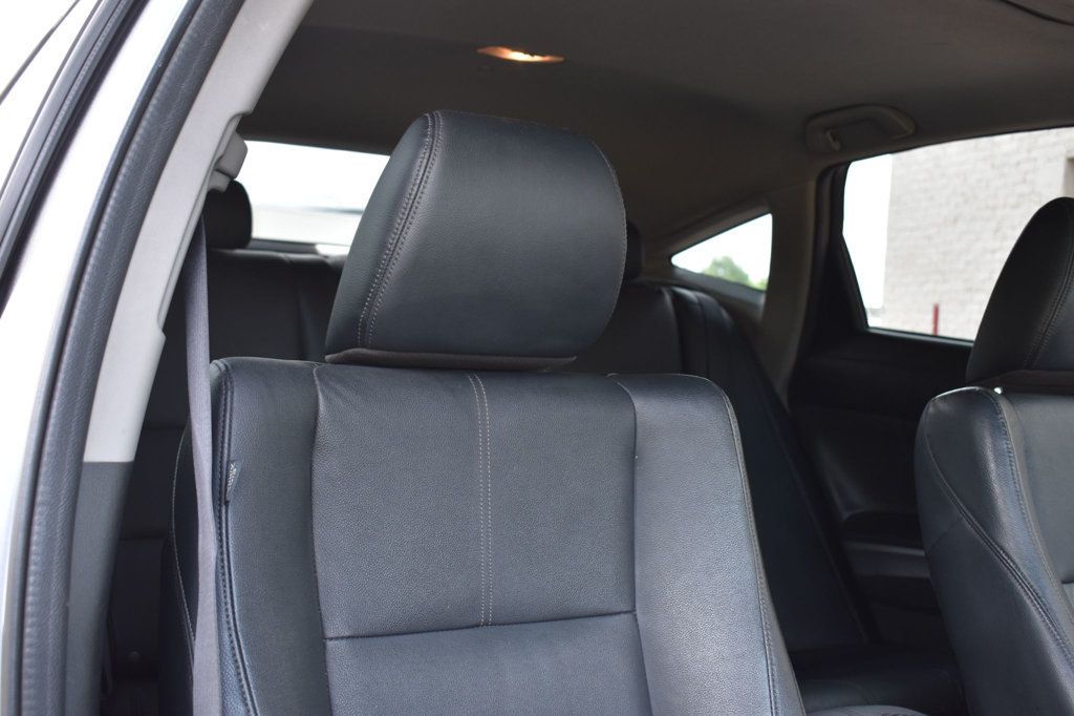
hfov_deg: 46.4
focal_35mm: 42
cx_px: 537
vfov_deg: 31.9
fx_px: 1253
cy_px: 358
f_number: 5
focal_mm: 28
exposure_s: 1/100
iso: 400
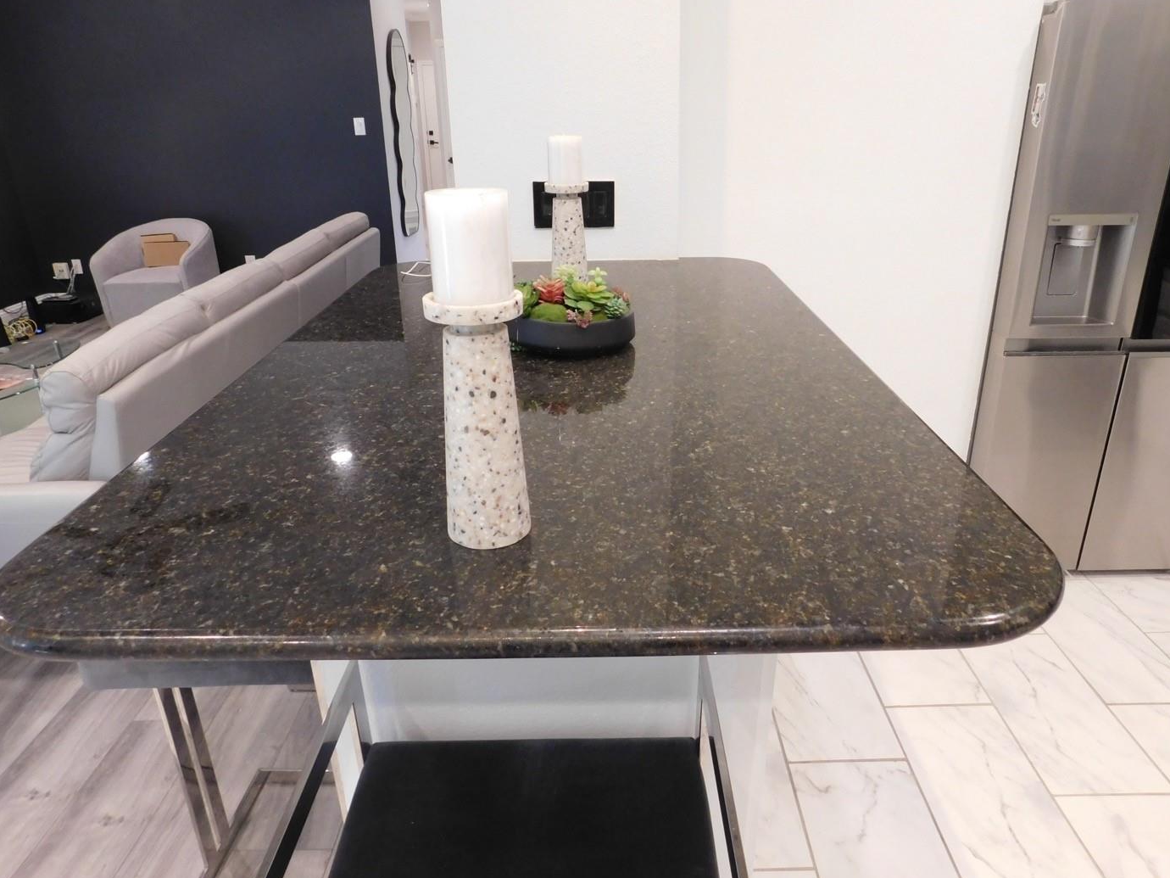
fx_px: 811
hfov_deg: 71.6
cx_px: 609
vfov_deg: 56.8
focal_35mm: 24
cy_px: 424
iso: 320
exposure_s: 1/30
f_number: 3
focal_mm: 4
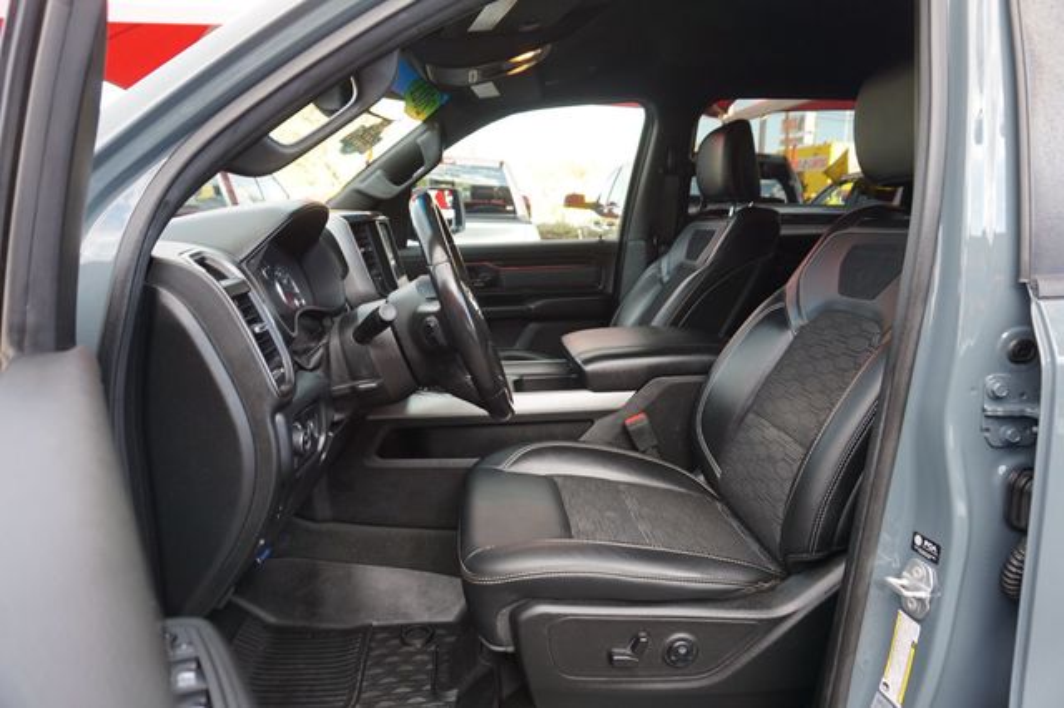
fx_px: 709
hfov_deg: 73.8
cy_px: 354
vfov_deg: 53.1
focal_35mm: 24
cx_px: 532
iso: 200
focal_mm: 16
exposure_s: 1/60
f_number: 4
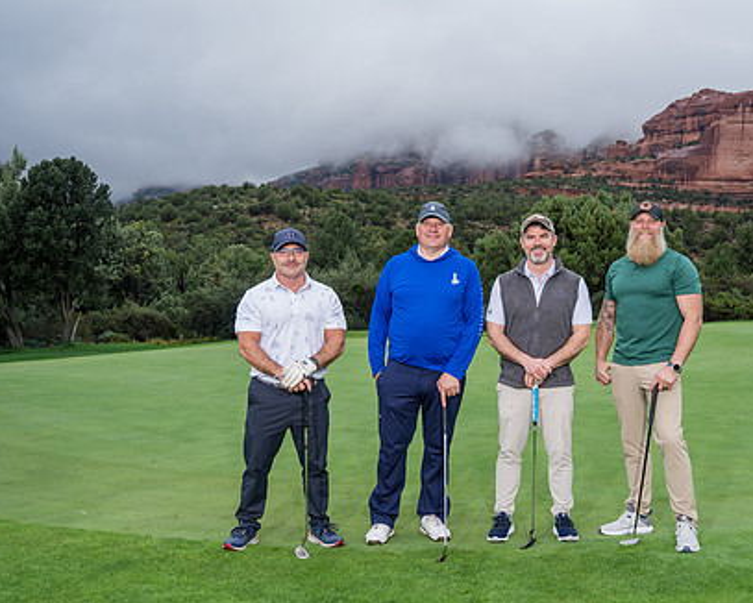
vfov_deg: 43.3
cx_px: 471
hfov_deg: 52.3
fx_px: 758
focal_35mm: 34
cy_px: 341
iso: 320
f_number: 5
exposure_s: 1/400
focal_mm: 25.1
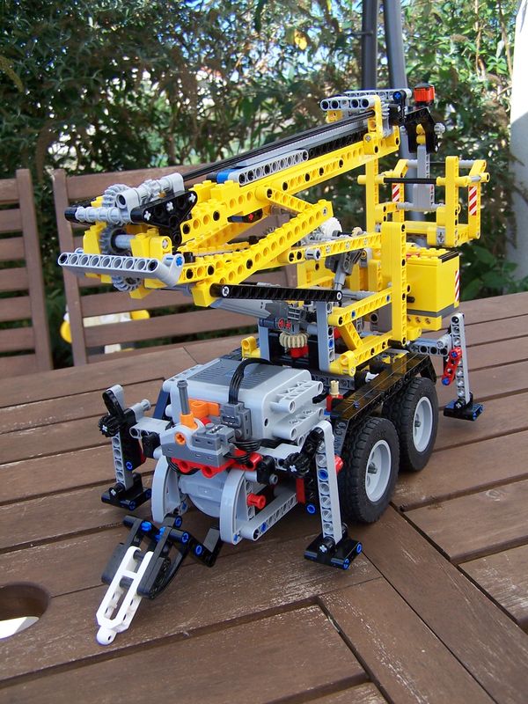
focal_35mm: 38
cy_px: 352
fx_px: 773
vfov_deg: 49.0
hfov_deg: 37.7
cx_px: 264
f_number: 2.8
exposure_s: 1/500
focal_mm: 6.3
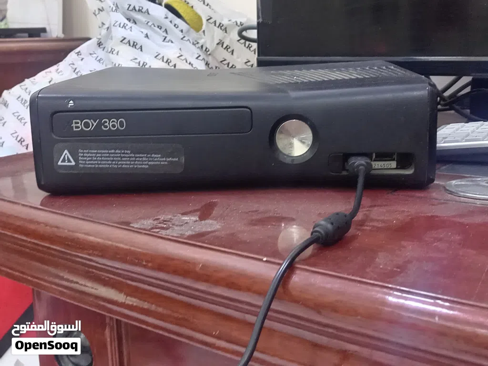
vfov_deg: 28.0
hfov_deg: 36.8
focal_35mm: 52
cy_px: 183
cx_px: 244
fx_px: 733
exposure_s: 1/25
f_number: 1.8
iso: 357
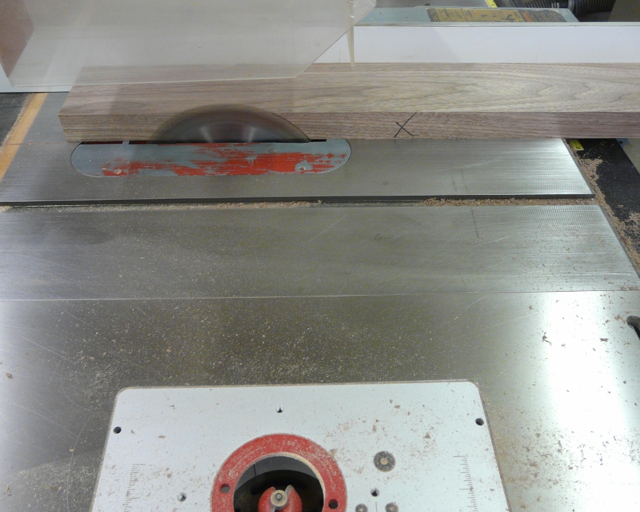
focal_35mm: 30
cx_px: 320
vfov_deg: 48.5
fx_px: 568
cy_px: 257
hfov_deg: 58.8
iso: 200
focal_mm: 4.6
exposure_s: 1/20
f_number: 2.8
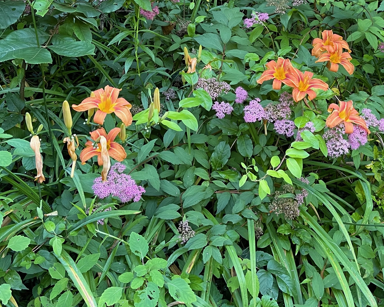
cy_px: 7
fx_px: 568
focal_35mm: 50
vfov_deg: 28.5
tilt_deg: -10.2
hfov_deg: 37.2
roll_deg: -0.8
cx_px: 233
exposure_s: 1/70
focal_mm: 5.1
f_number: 1.6
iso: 125
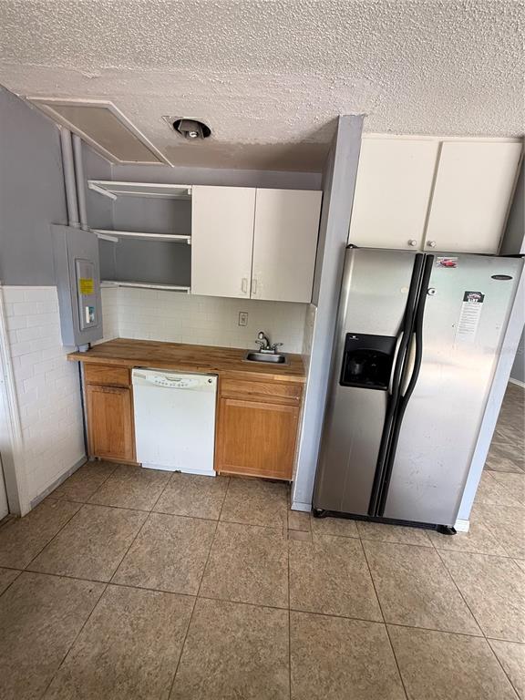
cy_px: 350
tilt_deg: -12.6
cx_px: 262
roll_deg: -4.8
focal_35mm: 14
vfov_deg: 102.1
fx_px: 283
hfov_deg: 85.7
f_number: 2.2
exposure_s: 1/99
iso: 160
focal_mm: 2.22
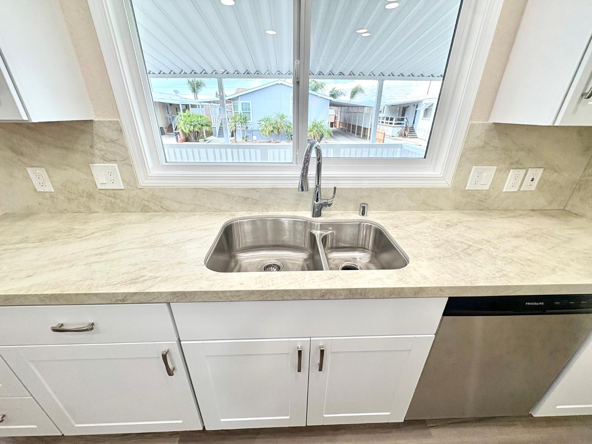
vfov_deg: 85.7
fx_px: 239
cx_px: 296
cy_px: 222
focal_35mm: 14
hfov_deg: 102.1
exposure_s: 1/129
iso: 50
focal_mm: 2.22
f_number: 2.2
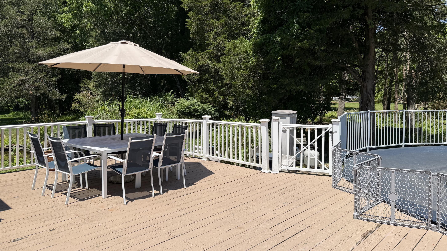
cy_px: 101
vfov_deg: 42.7
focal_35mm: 27
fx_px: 320
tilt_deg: -1.3
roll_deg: +0.3
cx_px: 223
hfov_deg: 69.9
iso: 80
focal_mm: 6.76
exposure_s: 1/4405
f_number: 1.78
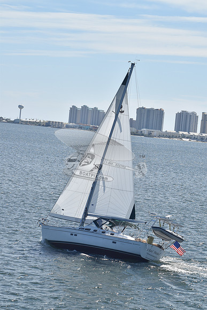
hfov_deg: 9.9
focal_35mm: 138
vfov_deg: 14.9
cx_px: 104
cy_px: 155
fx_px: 1189
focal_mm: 92
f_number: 11
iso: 400
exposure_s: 1/1000
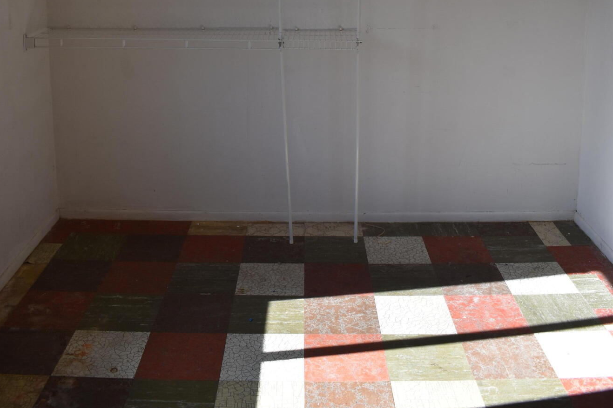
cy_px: 17
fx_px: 698
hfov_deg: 47.4
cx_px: 303
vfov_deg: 30.7
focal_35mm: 41
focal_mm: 18
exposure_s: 1/250
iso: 220
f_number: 5.6
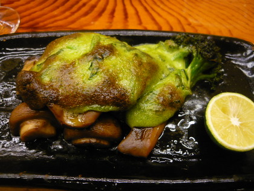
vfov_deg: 42.9
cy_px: 96
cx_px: 127
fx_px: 242
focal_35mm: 33
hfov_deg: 55.4
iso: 400
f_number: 2.8
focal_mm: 5.5
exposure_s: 1/8
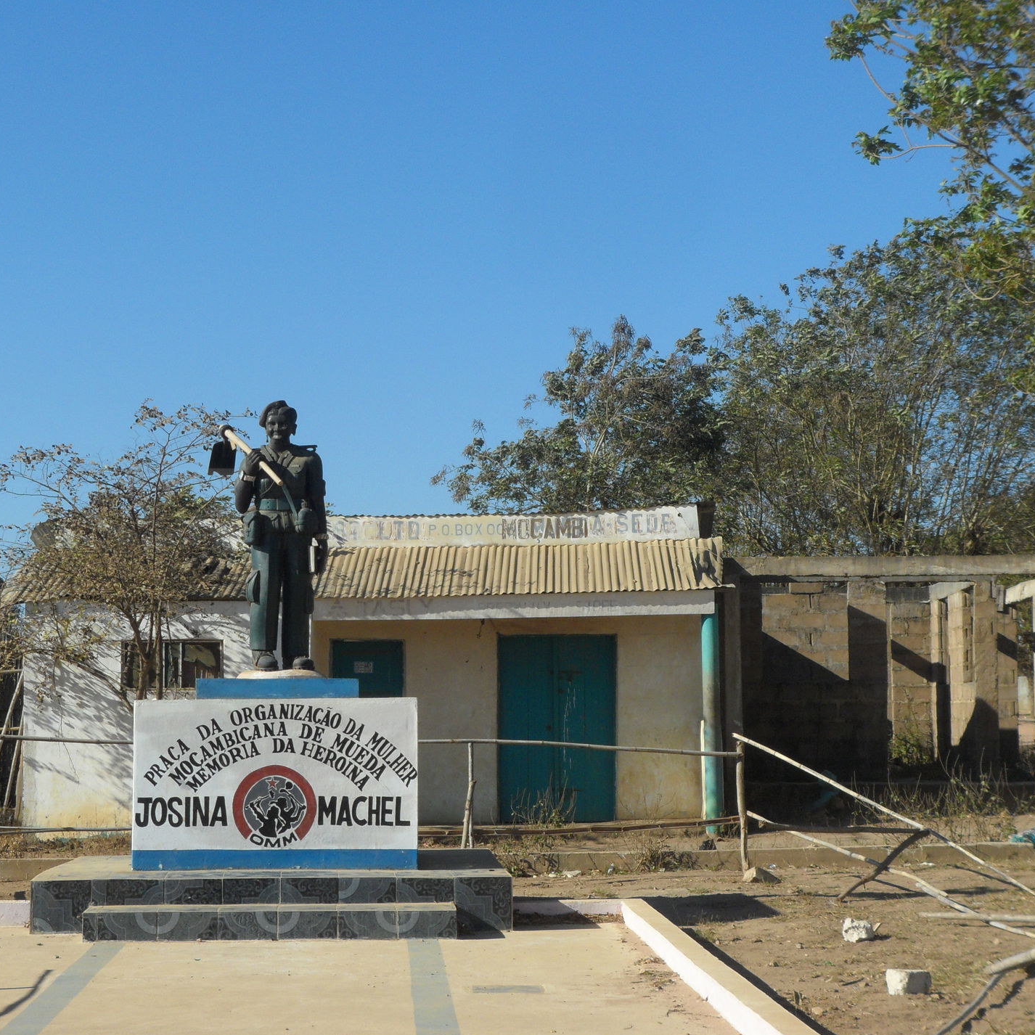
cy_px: 517
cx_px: 434
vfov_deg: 23.1
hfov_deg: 23.0
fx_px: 2537
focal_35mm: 75
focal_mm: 11.2
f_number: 5.6
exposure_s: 1/500
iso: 80
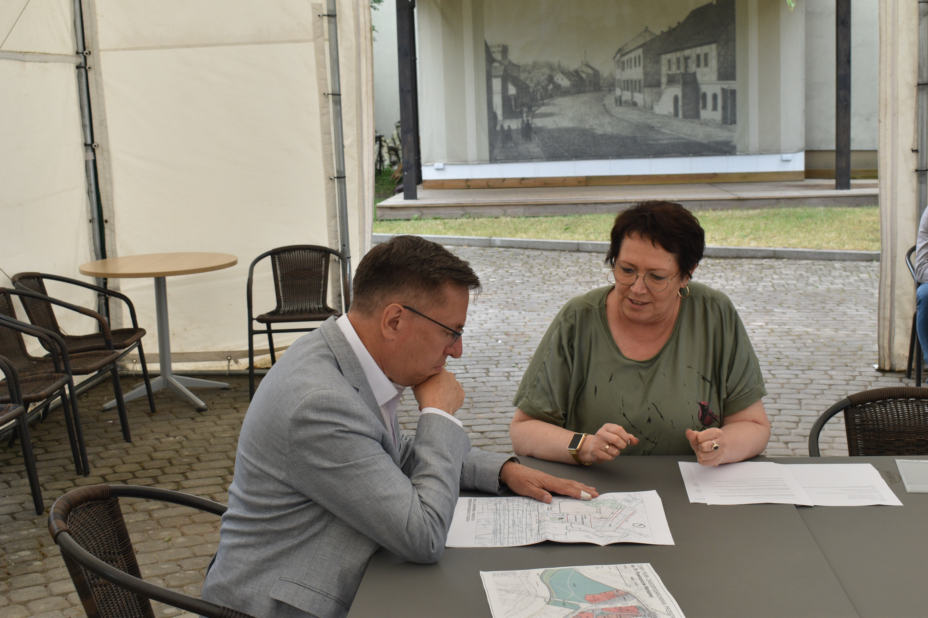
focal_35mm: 51
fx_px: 1315
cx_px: 464
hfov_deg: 38.9
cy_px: 309
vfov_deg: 26.5
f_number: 8
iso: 360
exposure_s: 1/250
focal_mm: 34
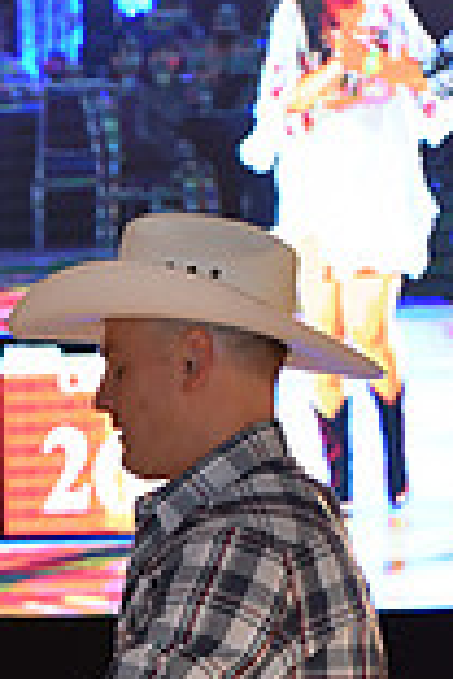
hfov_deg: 4.0
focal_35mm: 341
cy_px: 1023
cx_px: -242
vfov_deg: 6.0
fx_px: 6436
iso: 2000
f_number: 5
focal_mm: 92
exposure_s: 1/250
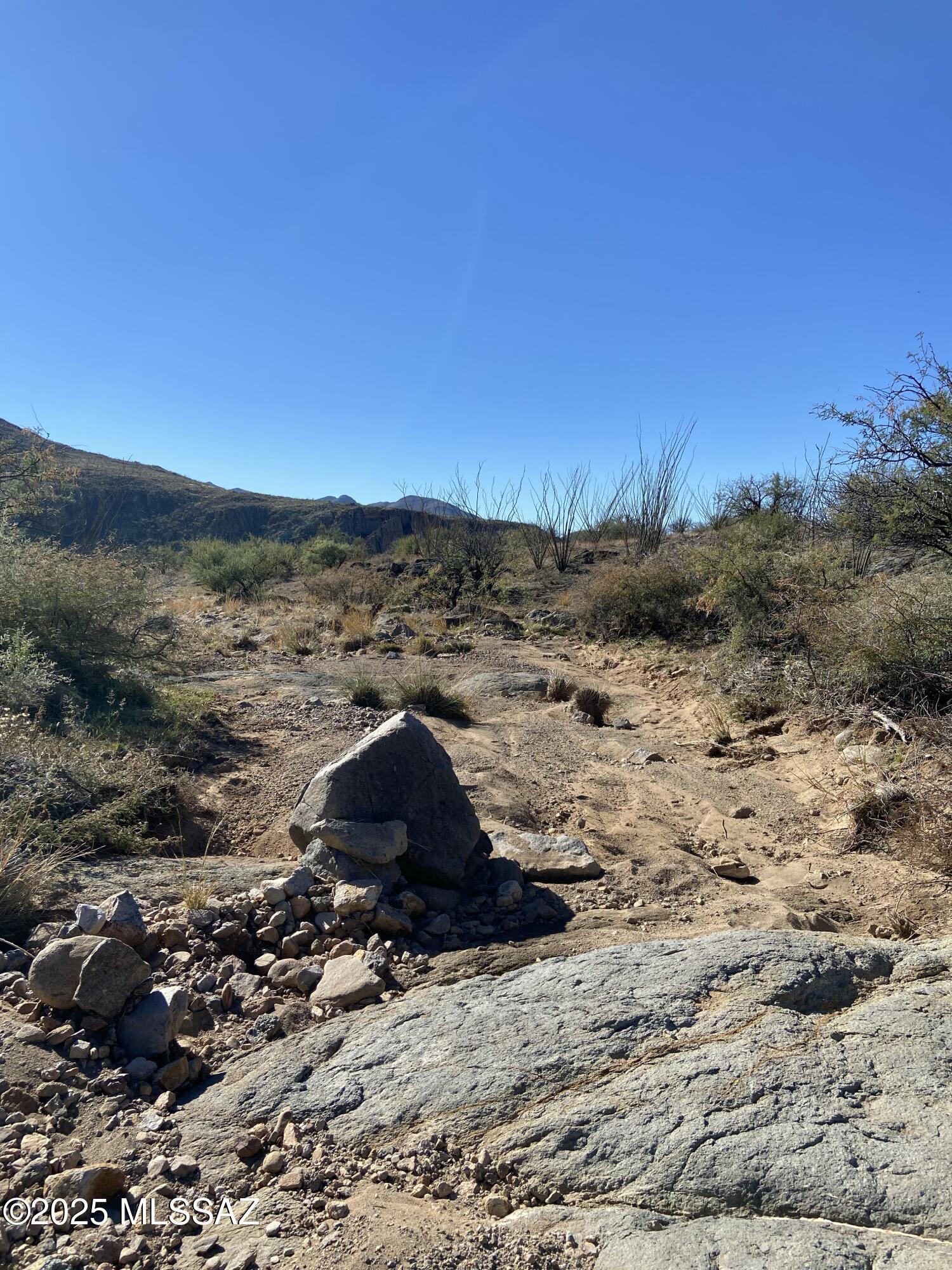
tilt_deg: -3.2
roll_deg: -1.1
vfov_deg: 67.3
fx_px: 953
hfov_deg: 53.1
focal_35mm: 26
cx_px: 476
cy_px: 635
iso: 32
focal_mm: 4.25
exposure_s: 1/3040
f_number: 1.8
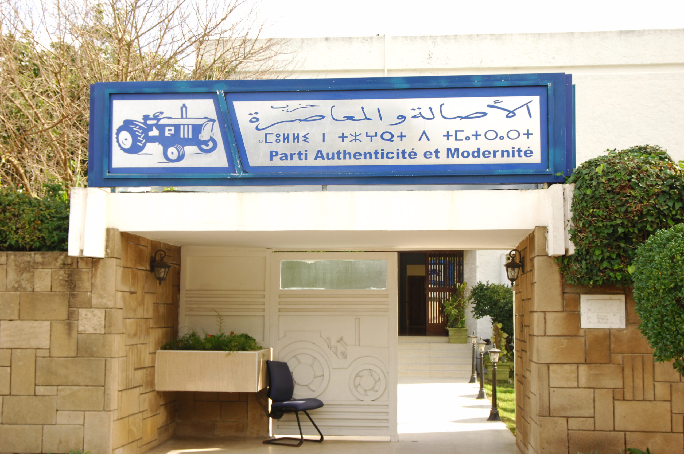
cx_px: 342
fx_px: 1025
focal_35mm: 54
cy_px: 227
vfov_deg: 25.0
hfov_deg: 36.9
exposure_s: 1/160
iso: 250
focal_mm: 36
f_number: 6.3
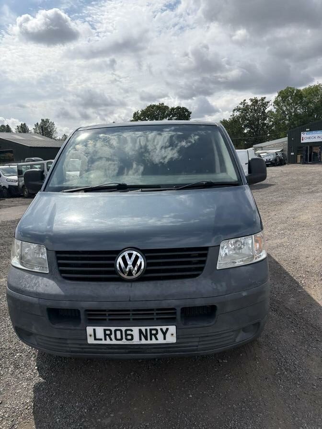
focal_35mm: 26
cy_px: 214
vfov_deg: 67.3
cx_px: 161
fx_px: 322
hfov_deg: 53.1
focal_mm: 5.96
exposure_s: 1/6329
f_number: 1.6
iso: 50
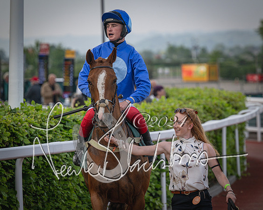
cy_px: 92
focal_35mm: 234
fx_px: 1825
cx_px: 155
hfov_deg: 8.2
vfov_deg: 6.6
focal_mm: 175
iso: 400
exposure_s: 1/1250
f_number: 4
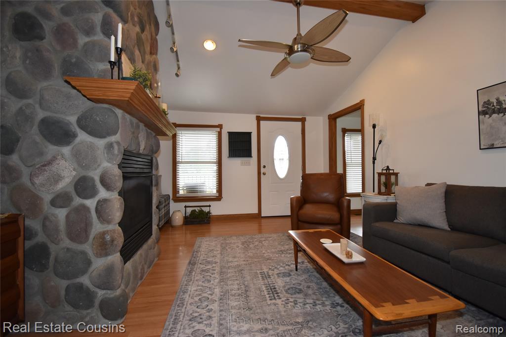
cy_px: 168
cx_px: 253
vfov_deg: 77.3
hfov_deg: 100.4
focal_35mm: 15
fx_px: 211
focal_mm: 10
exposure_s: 1/160
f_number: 4.5
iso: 800
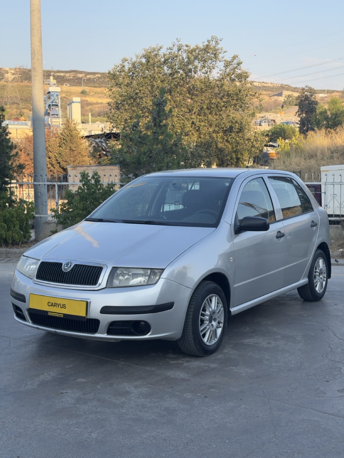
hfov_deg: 30.3
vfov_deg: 39.7
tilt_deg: -6.9
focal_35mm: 48
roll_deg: +0.2
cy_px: 229
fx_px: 636
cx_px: 172
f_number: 1.78
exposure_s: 1/1013
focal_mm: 6.76
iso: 64
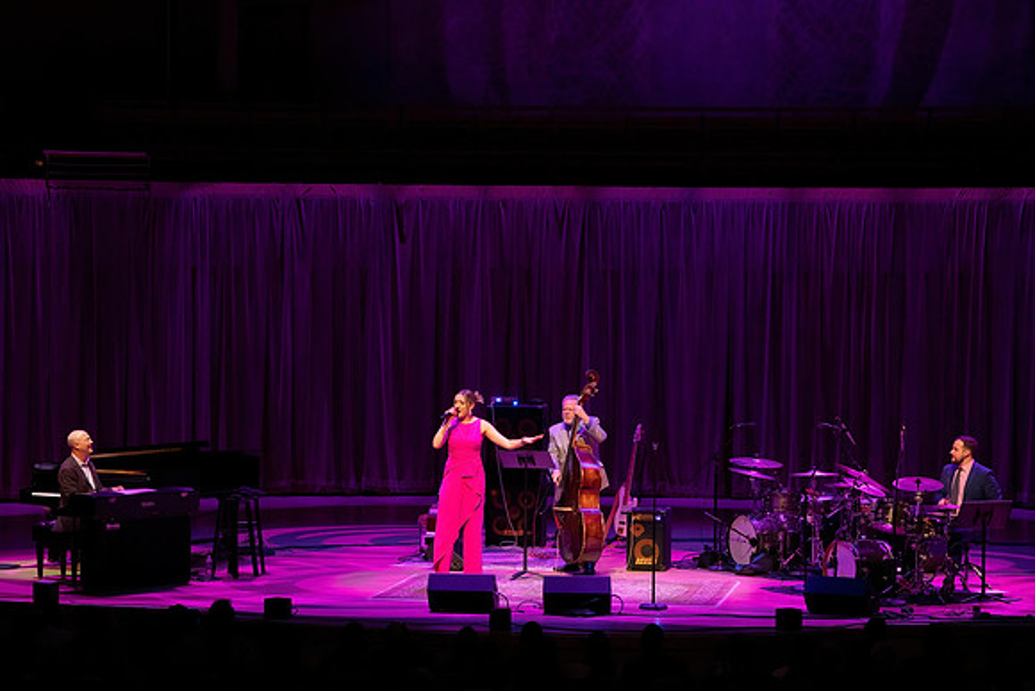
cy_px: 369
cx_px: 482
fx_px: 3432
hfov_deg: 17.1
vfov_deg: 11.5
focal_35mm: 119
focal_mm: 100
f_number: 8
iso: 5000
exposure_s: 1/250
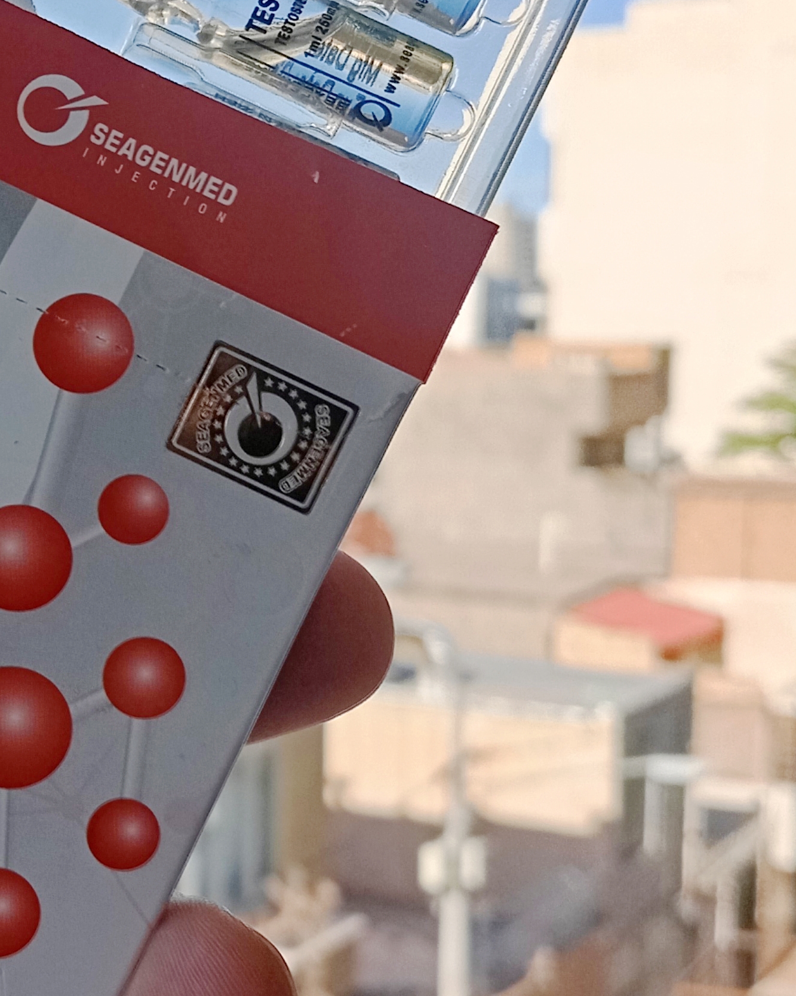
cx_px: -33
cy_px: 474
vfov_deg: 28.3
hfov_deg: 21.8
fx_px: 1974
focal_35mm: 67
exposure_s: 1/508
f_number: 1.8
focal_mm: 4.22
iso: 113
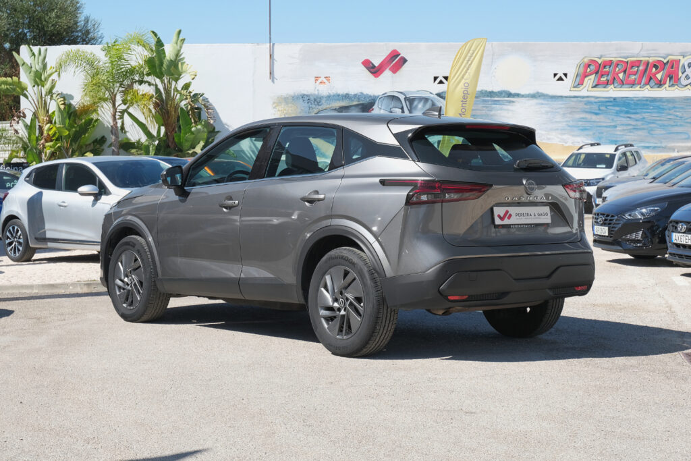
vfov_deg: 20.9
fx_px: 1248
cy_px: 230
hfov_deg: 31.0
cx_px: 346
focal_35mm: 65
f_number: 8
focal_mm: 43.2
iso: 160
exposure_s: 1/200
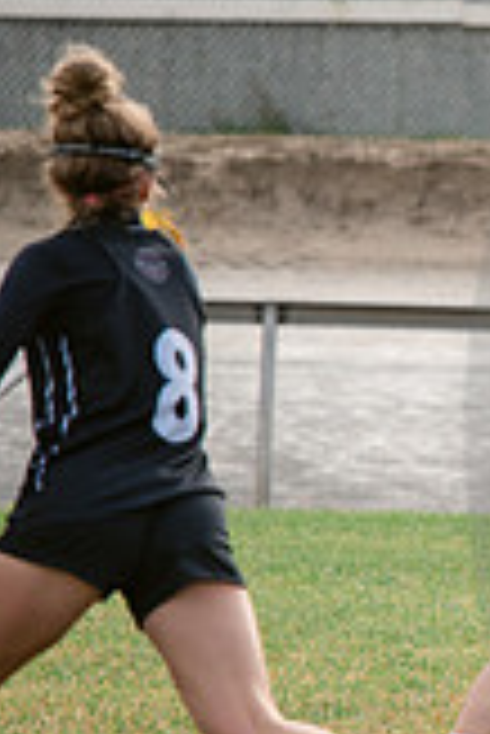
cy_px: 430
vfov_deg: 2.9
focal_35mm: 711
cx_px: 1263
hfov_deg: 1.9
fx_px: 14484
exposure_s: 1/1600
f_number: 5
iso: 400
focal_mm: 200
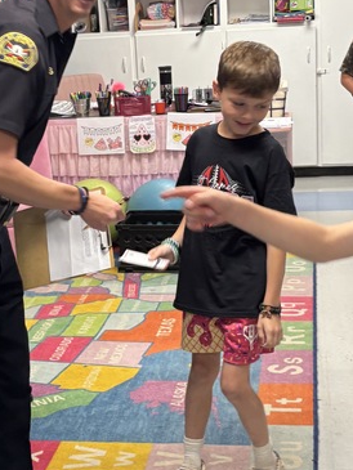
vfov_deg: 26.7
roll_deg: +3.6
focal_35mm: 73
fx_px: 992
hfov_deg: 20.1
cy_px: 250
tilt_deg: -18.3
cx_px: 130
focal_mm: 5.96
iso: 125
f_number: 1.6
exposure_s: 1/60
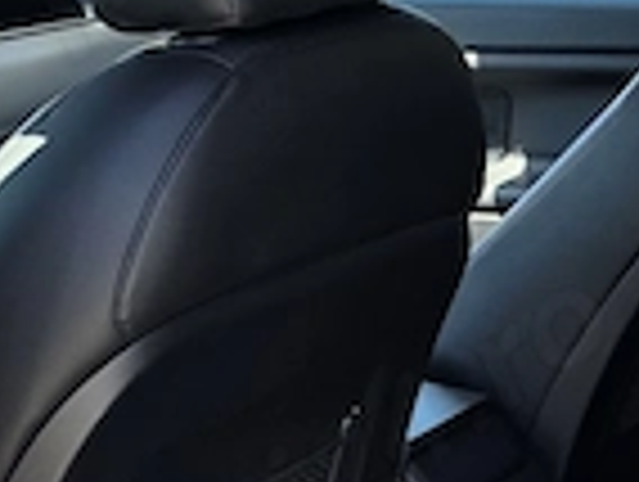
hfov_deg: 19.6
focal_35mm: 97
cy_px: 550
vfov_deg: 14.9
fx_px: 1794
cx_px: 630
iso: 64
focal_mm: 6.5
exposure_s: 1/2708
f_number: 1.4
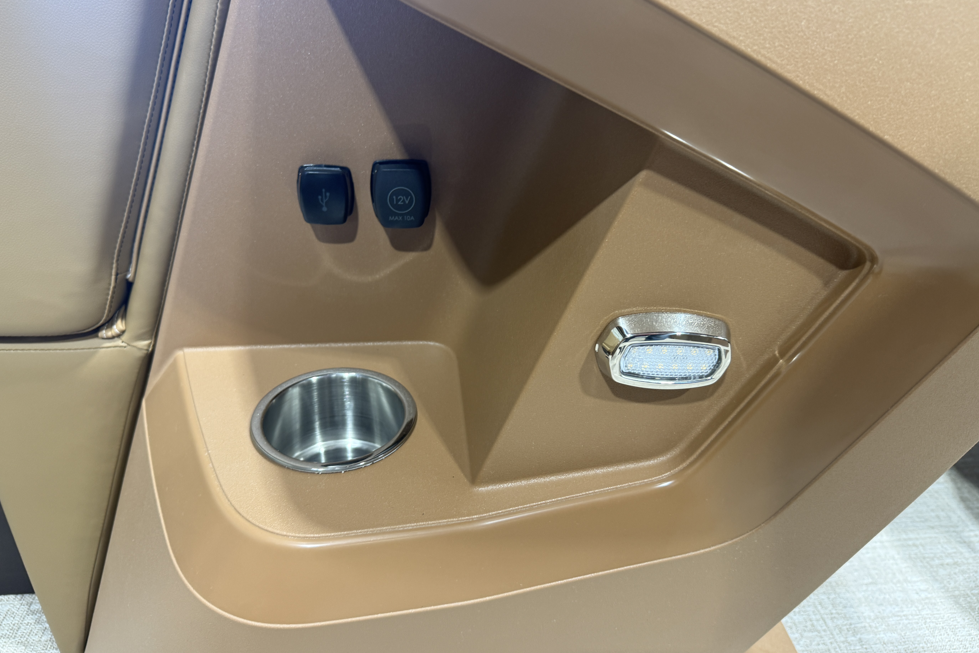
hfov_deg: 69.4
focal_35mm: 26
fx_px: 707
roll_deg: -1.4
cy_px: 299
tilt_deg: -27.9
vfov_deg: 49.5
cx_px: 481
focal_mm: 6.76
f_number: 1.78
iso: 125
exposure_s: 1/60
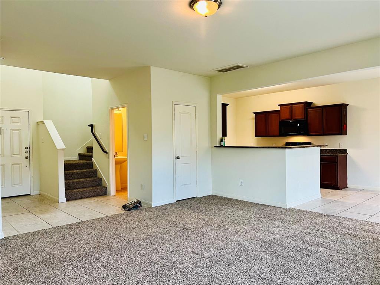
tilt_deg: -0.7
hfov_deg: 67.3
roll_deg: +0.9
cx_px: 190
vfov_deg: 53.1
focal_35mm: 26
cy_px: 142
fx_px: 285
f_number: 1.5
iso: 100
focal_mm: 5.7
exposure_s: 1/60
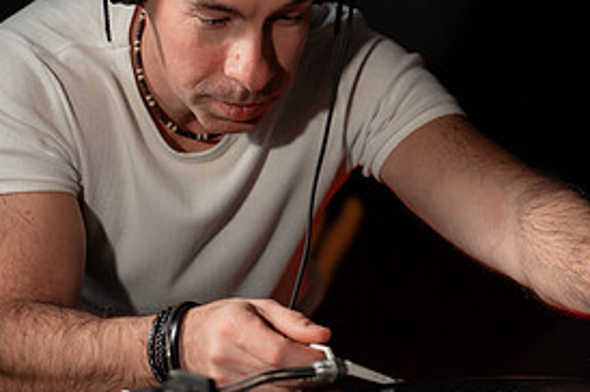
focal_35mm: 106
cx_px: 282
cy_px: 149
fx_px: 1735
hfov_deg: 19.3
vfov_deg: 12.9
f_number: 2.8
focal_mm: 50
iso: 400
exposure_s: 1/125
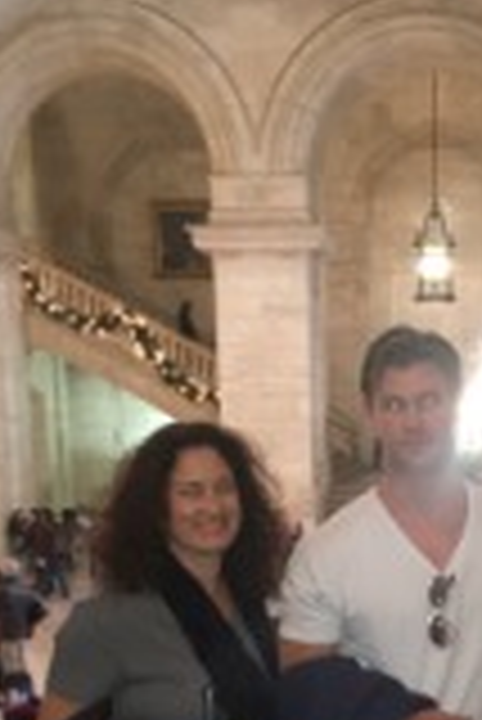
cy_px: 675
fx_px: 1383
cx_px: 432
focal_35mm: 69
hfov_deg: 19.4
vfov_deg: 27.9
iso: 250
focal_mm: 4.15
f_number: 2.2
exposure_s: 1/16
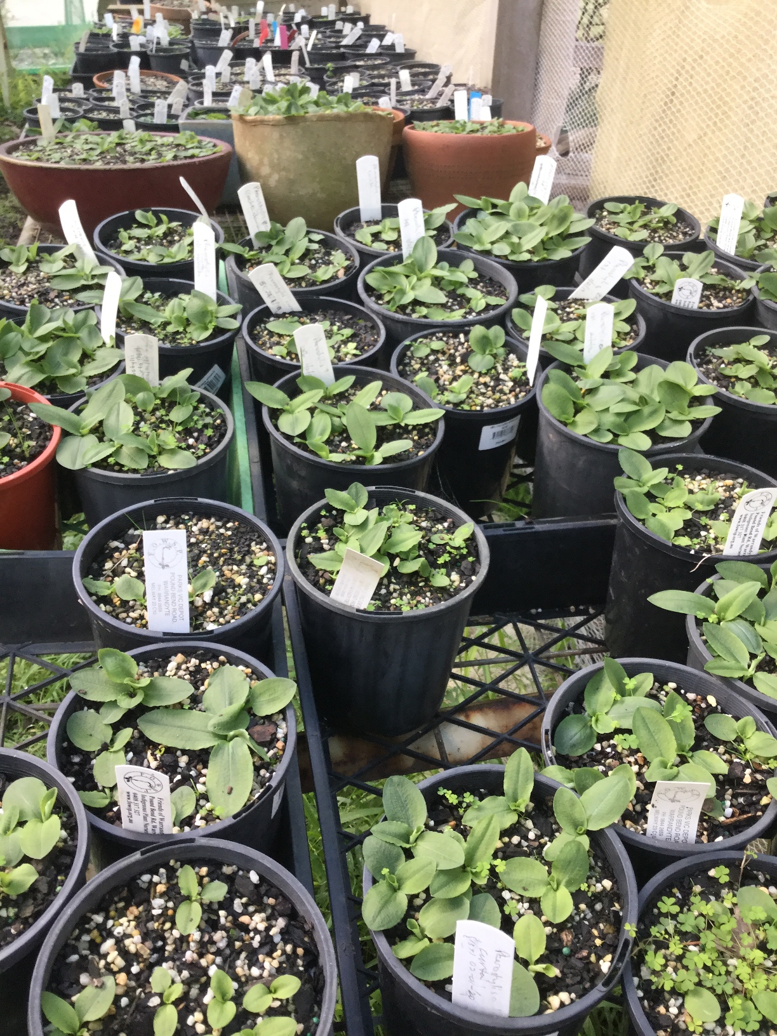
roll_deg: -0.9
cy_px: 518
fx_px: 928
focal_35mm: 31
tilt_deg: -38.0
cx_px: 388
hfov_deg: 45.4
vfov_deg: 58.4
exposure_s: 1/33
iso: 25
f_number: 2.4
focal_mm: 3.3
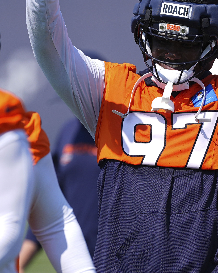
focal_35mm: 1597
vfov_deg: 1.2
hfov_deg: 1.0
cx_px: 165
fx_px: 12883
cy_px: 151
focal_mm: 600
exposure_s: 1/2000
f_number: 4
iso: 200
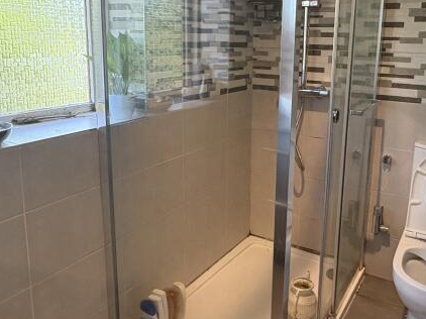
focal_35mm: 34
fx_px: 418
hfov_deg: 53.6
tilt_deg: -10.5
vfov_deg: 41.4
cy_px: 119
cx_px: 253
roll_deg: -1.1
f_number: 2.2
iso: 250
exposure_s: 1/100
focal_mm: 2.22
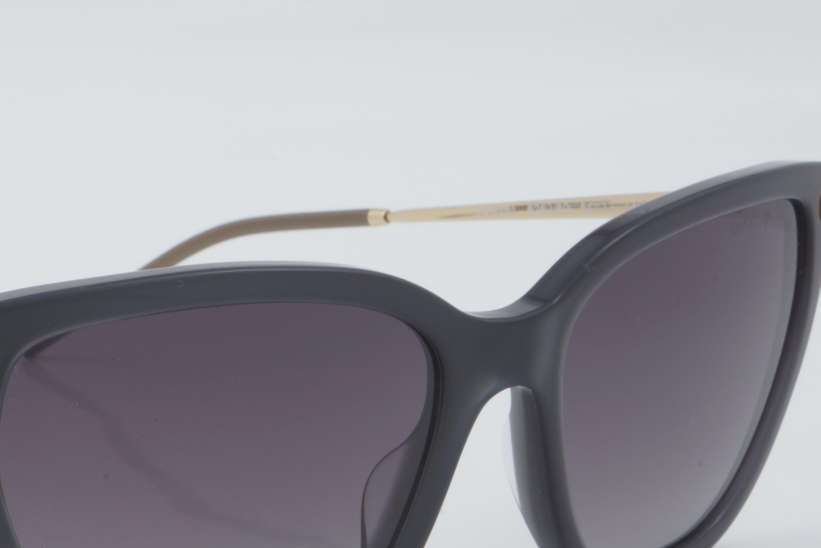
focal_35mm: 130
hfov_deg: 15.7
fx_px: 2964
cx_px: 151
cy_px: 439
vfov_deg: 10.5
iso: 100
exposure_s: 1/3
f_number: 32
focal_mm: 50
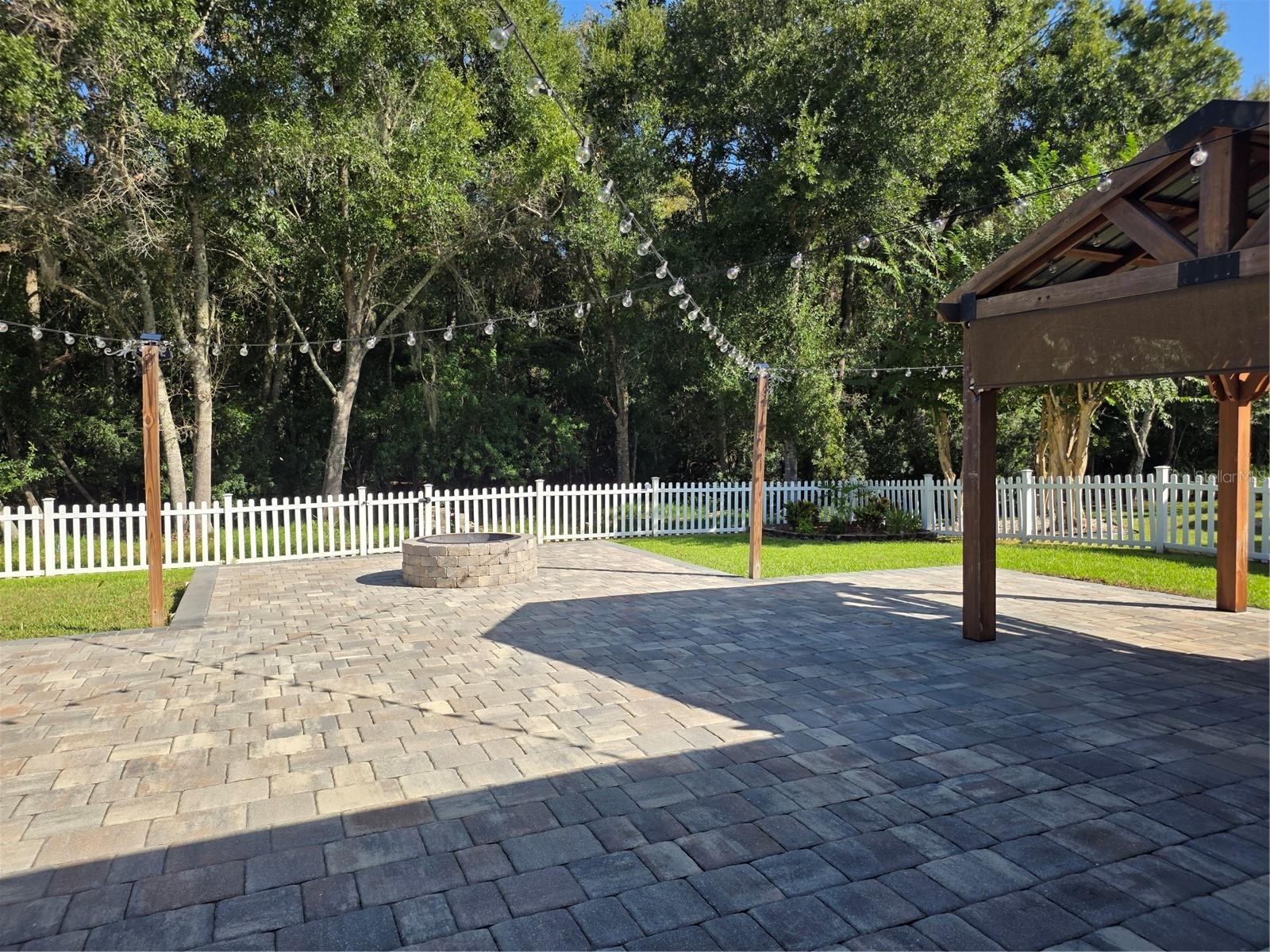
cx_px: 635
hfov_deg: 73.9
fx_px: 844
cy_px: 476
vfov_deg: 58.9
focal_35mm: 23
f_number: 1.7
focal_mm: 6.25
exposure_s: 1/3203
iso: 80
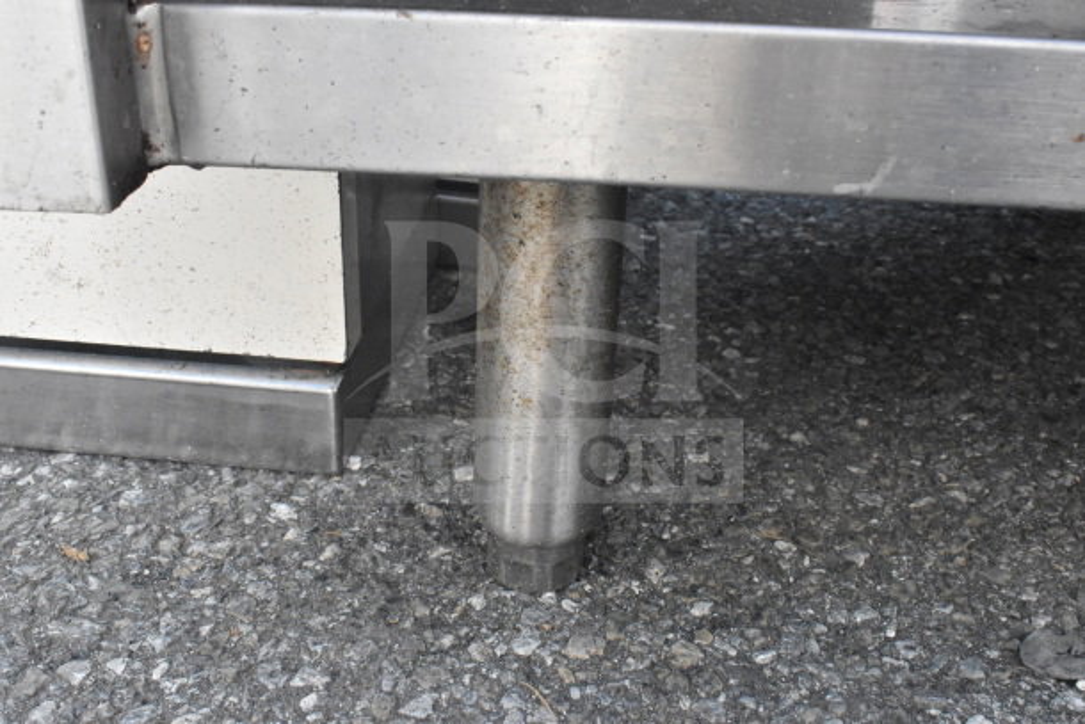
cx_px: 542
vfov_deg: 33.0
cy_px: 362
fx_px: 1221
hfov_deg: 47.9
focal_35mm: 40
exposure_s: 1/1000
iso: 6400
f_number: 16
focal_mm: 27
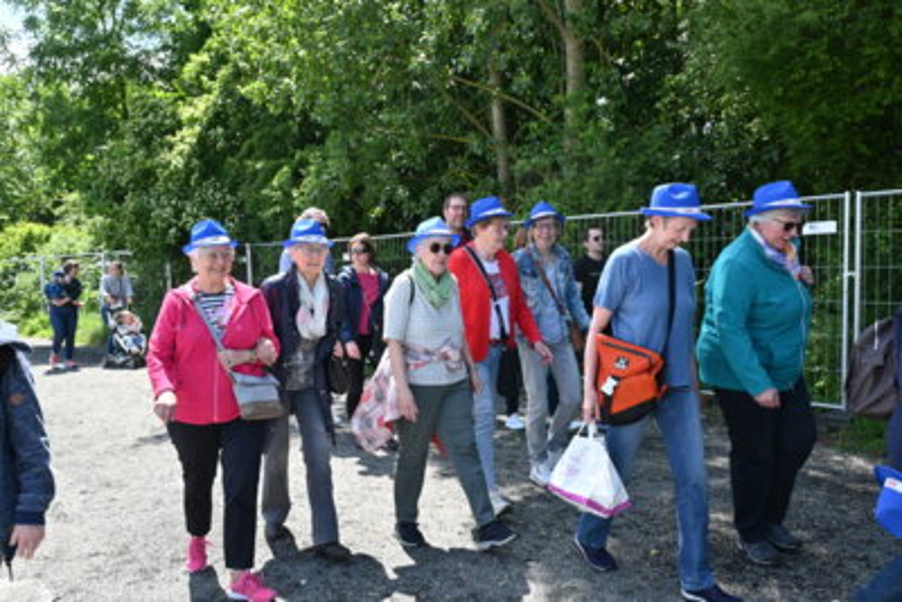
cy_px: 301
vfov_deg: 40.9
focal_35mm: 32
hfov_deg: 58.3
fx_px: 808
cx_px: 451
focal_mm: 21.5
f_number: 9
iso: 320
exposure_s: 1/250
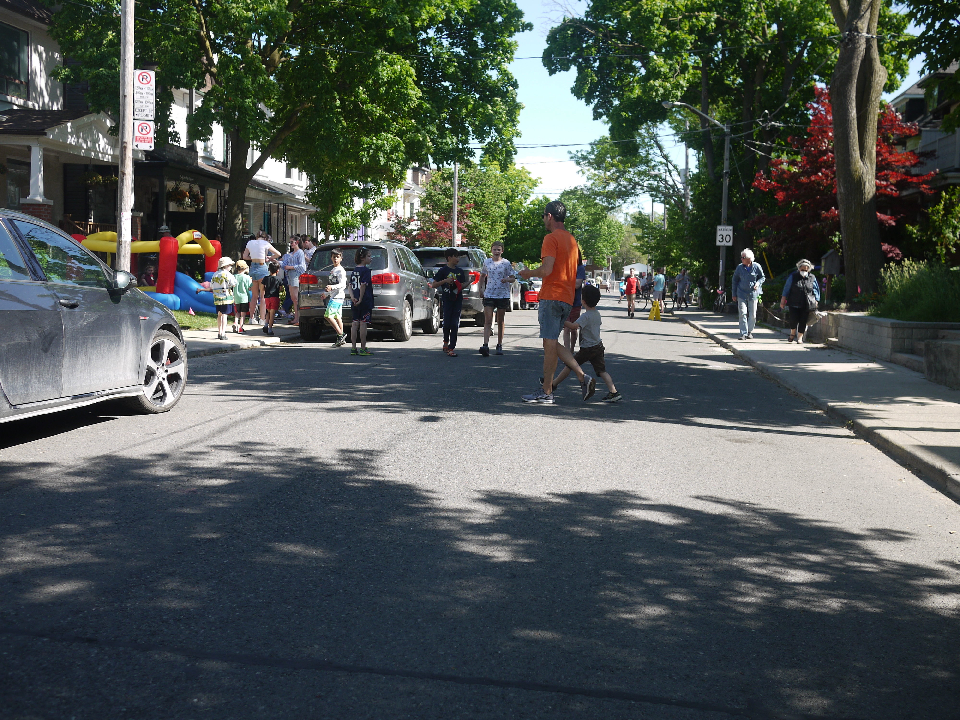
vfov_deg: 36.0
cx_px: 480
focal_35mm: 40
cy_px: 360
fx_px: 1109
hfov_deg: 46.8
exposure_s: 1/500
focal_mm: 20
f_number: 3.5
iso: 100
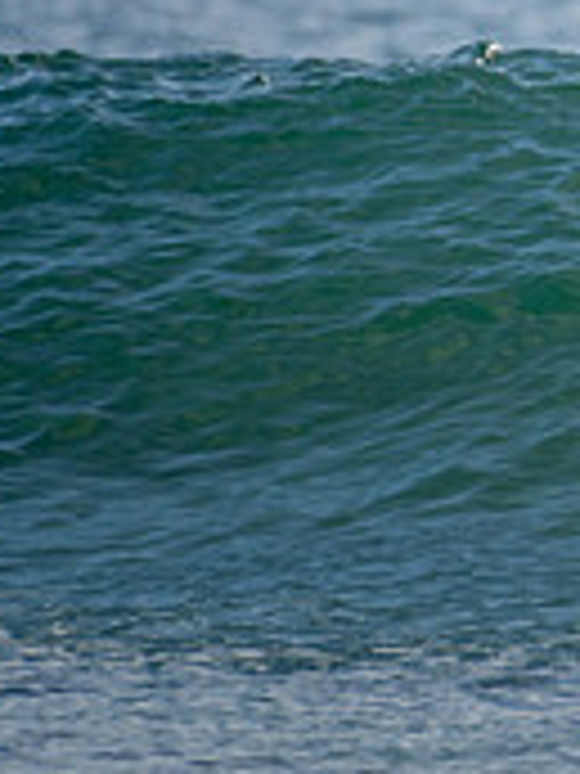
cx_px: 1272
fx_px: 54421
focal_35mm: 2436
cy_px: -43
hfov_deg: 0.6
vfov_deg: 0.8
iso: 400
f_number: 5.6
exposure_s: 1/1250
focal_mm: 500
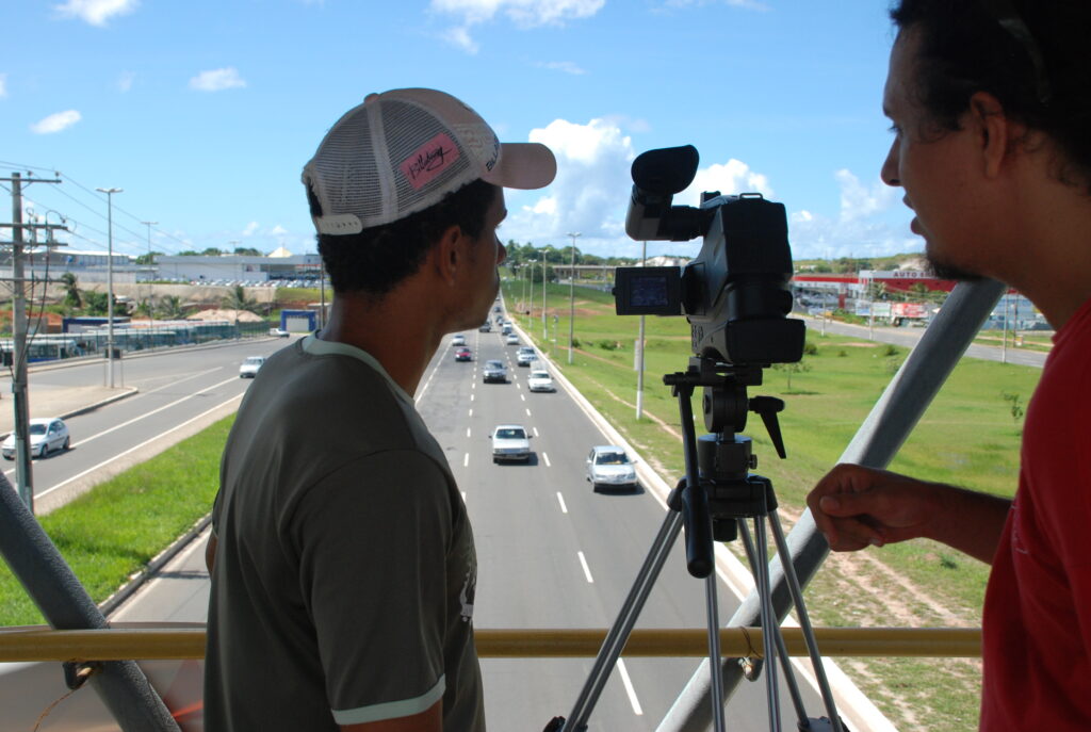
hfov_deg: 53.0
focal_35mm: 36
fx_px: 1093
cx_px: 546
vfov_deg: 37.0
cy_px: 366
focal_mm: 24
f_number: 7.1
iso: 400
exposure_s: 1/640
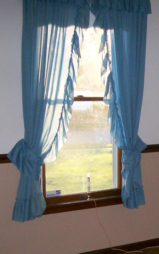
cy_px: 159
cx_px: 179
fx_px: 485
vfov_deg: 29.3
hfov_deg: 17.9
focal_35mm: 70
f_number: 2.7
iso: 140
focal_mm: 6
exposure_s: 1/64
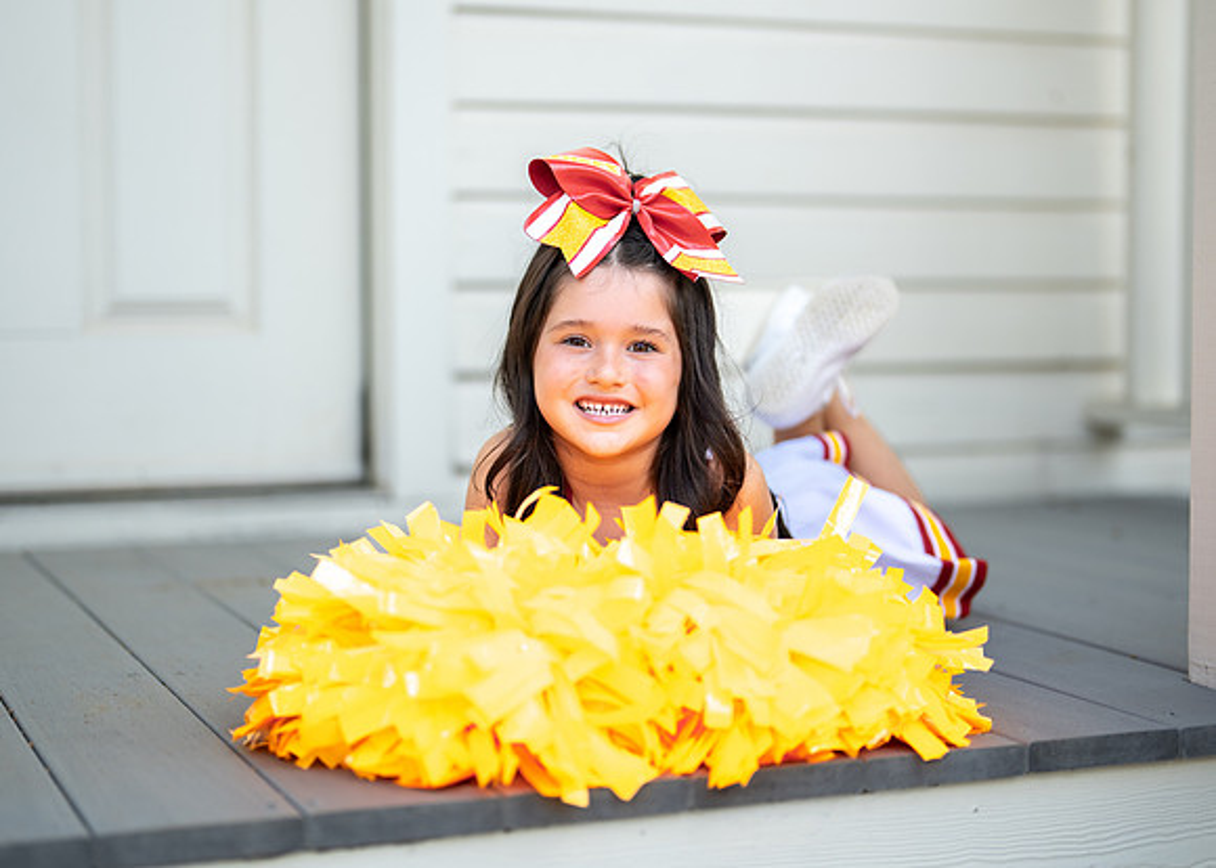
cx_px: 611
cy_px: 409
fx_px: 2243
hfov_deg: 30.3
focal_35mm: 65
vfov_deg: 21.9
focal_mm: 50
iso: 100
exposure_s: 1/2500
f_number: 1.2
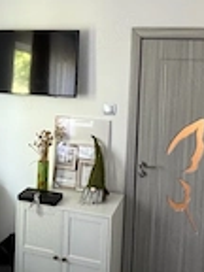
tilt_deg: -1.8
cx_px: 117
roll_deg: -1.8
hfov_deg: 36.7
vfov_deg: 46.7
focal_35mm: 39
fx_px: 306
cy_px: 79
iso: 400
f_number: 2.2
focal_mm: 2.22
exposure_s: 1/60
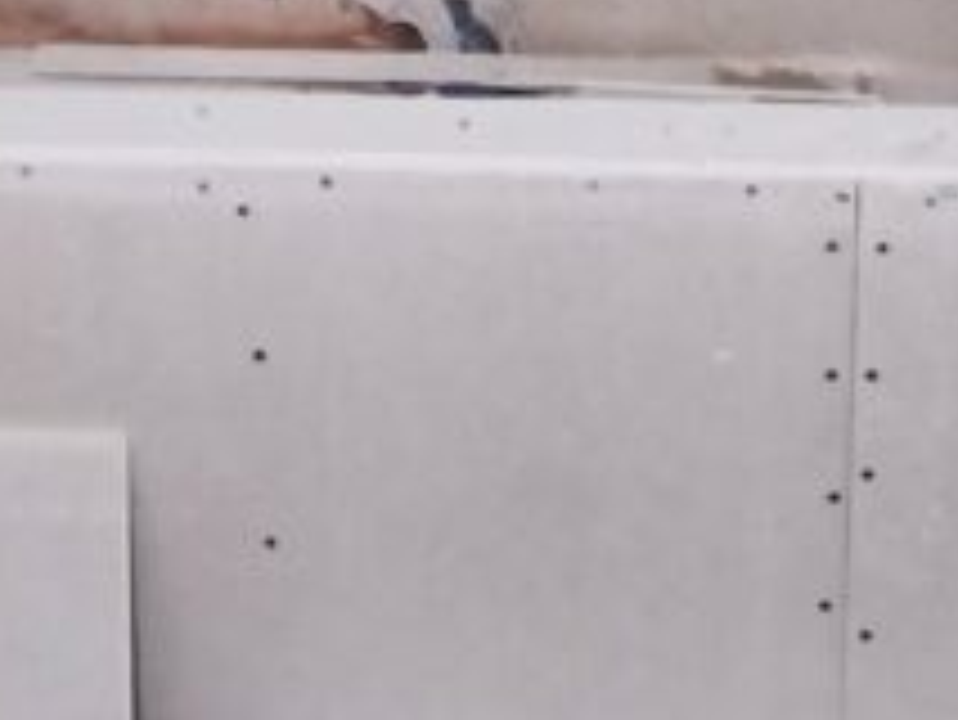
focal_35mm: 77
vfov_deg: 13.9
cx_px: 562
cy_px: -968
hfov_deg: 25.3
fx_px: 2132
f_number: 2.2
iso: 200
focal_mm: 2.35
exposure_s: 1/30
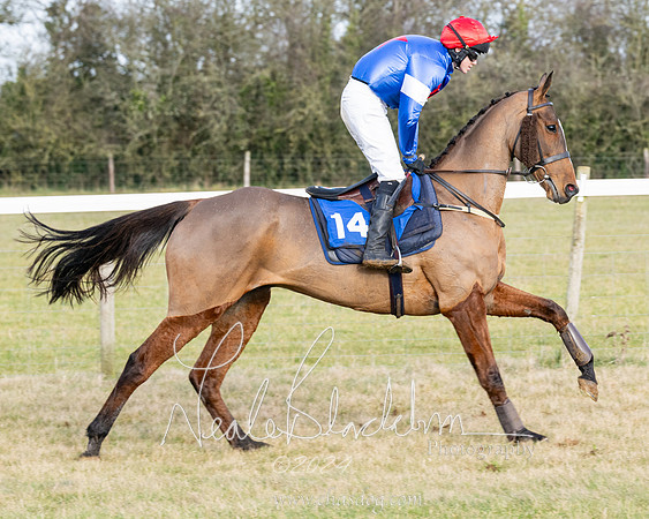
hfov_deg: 9.1
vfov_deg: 7.3
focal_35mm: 213
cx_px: 439
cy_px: 276
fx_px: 4083
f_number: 5
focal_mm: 110
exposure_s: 1/800
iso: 400
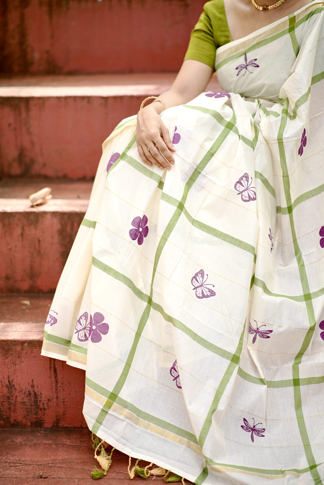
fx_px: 1146
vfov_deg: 23.9
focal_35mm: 85
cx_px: 162
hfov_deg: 16.1
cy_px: 242
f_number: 1.4
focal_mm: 85
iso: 160
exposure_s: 1/3200
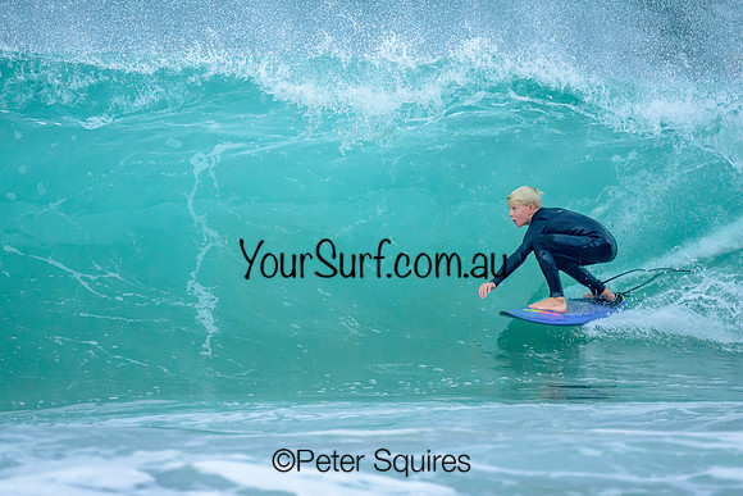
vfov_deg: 1.3
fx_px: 22591
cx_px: 388
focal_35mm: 1094
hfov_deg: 1.9
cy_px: 195
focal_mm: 800
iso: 2500
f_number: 6.3
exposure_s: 1/3200
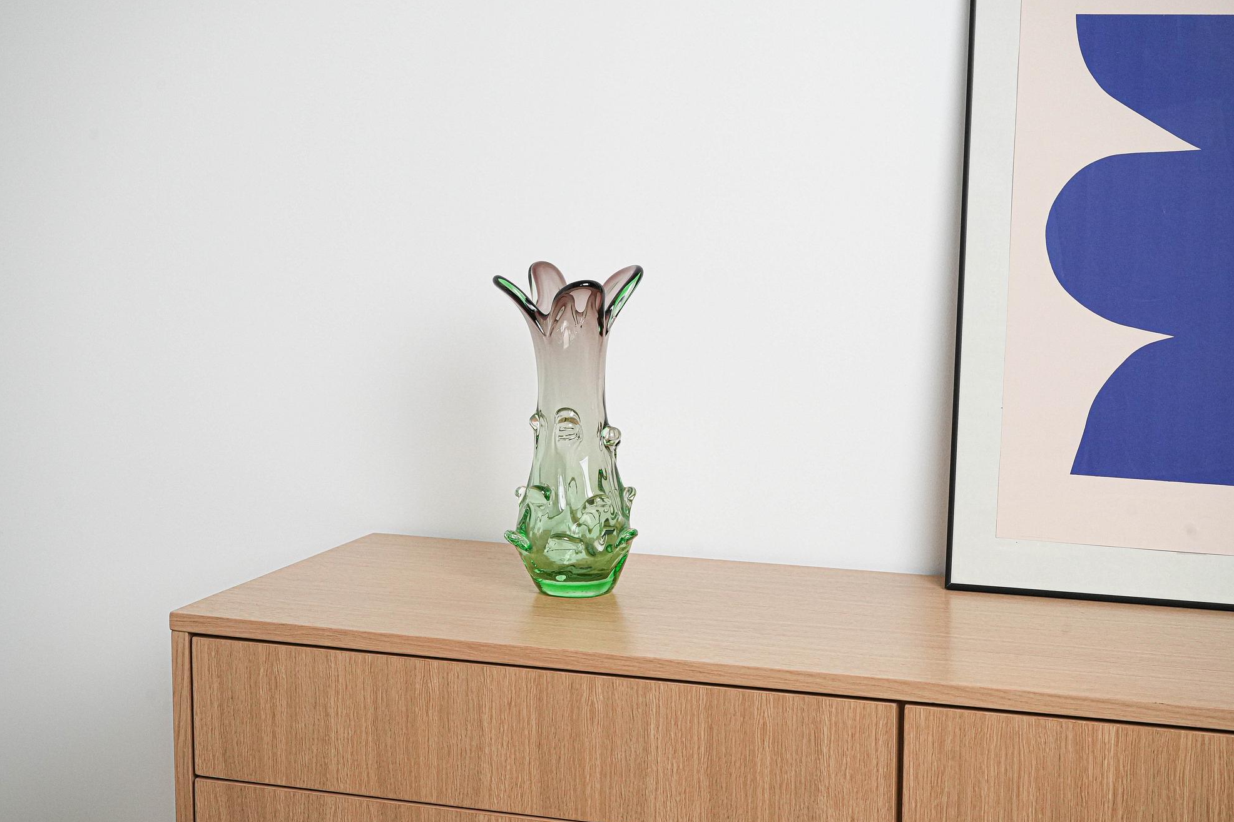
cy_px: 413
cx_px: 625
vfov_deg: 19.2
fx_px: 2433
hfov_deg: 28.5
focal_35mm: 71
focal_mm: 70
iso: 2500
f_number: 9
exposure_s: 1/80
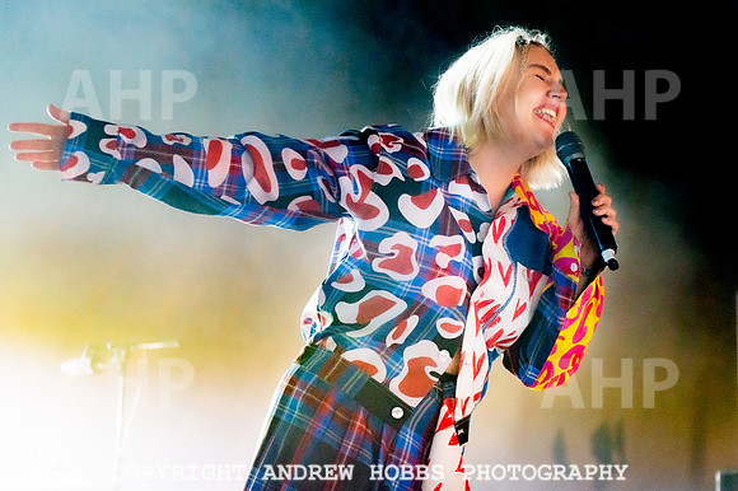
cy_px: 207
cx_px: 465
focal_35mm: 93
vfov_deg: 14.7
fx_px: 1908
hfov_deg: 21.8
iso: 2000
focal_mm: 70
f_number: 2.8
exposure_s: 1/800
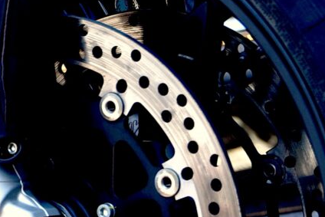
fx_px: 2727
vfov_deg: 4.5
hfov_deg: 6.5
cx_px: -424
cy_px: -89
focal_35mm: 302
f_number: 4.5
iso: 200
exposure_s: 1/80
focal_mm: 50
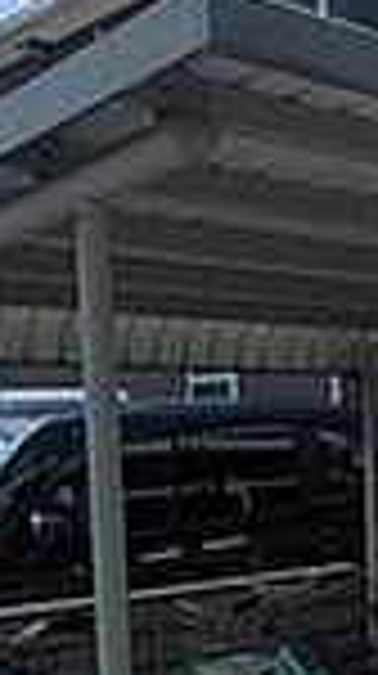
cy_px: 486
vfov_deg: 31.9
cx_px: 526
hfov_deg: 17.1
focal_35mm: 65
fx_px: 1162
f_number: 2.2
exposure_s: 1/2674
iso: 58
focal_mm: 1.85
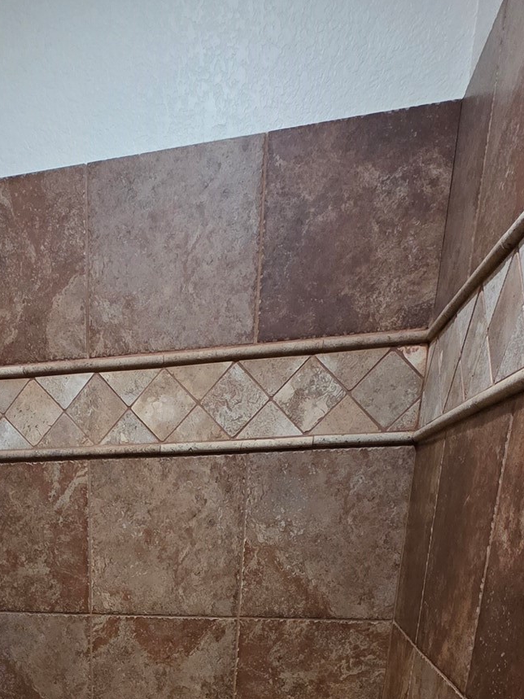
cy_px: 734
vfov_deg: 46.3
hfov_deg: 42.3
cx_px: 70
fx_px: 626
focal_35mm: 31
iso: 400
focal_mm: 2.2
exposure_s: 1/60
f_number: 1.9
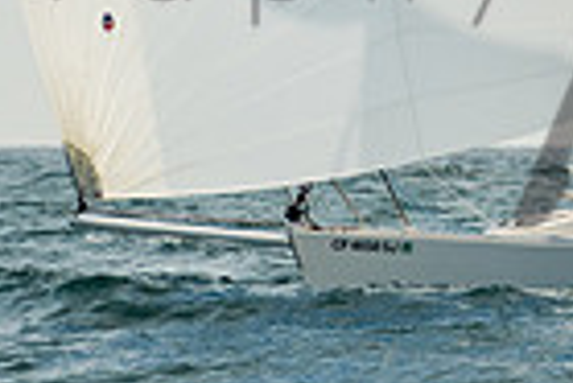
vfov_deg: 1.4
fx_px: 15949
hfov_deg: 2.1
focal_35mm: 1001
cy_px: -253
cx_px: 545
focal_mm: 200
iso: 320
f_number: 6.3
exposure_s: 1/1000
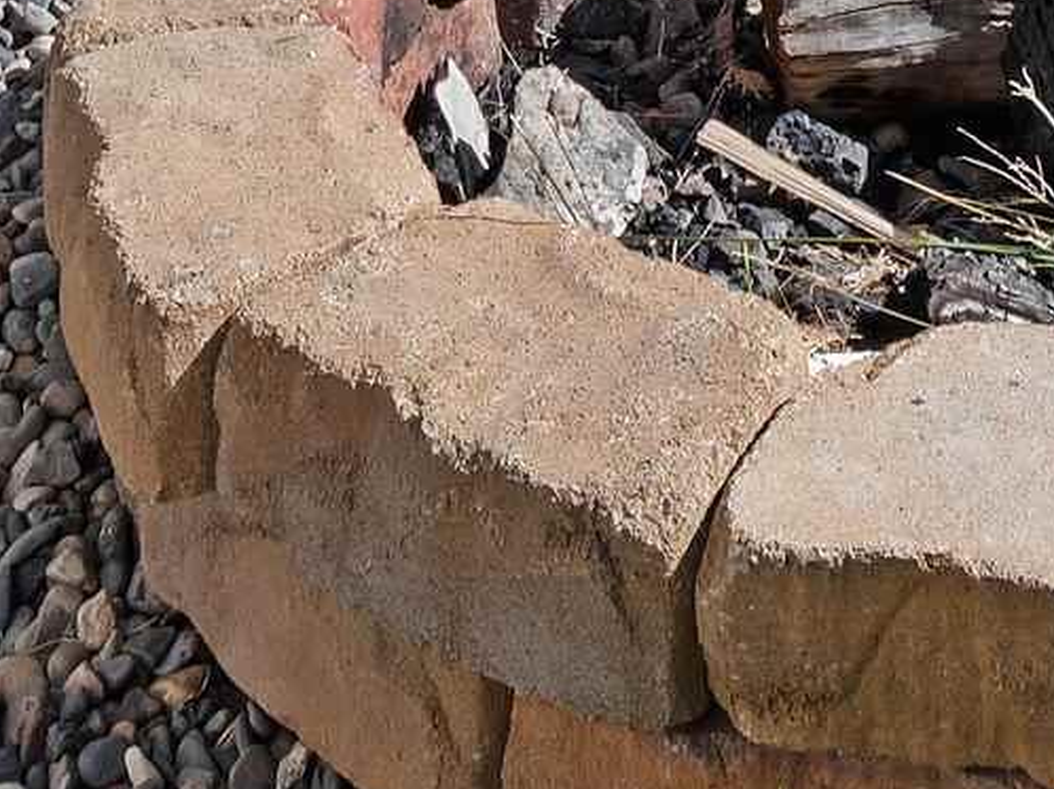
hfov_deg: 21.5
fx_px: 2709
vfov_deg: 11.8
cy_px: -1352
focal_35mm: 89
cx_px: 946
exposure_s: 1/200
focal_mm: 15
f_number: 8
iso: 320
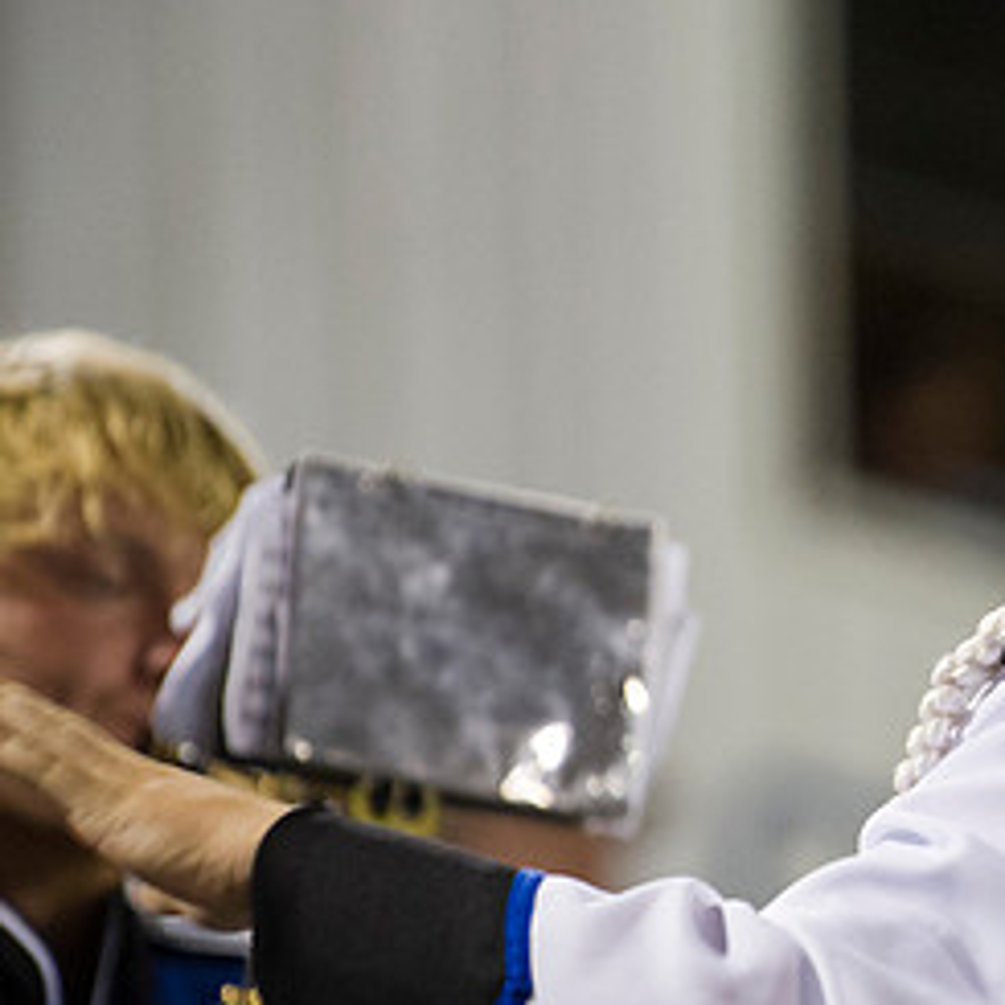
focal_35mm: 562
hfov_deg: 3.1
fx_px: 18460
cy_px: 624
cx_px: 1124
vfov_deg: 3.1
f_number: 4
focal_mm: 280
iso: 4000
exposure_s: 1/125
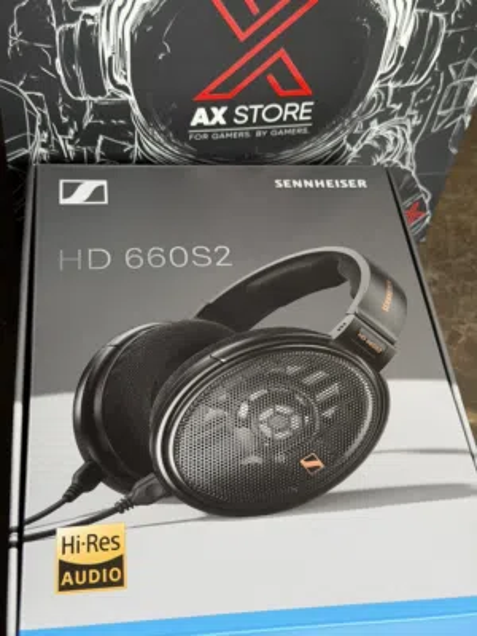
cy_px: 318
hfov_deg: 30.3
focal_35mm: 48
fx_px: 882
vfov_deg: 39.7
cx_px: 238
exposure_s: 1/50
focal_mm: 6.76
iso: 125
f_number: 1.78
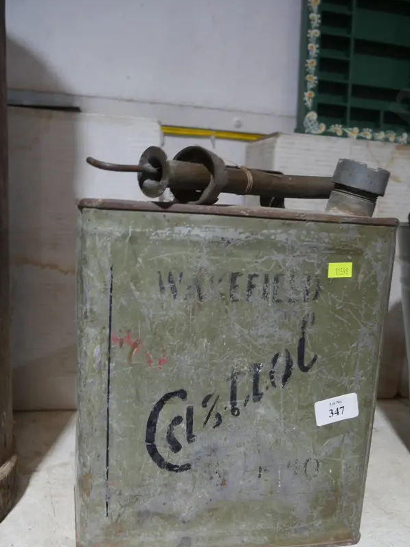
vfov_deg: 50.7
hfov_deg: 39.6
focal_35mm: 36
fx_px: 569
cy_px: 350
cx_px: 225
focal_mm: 14
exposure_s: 1/60
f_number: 3.5
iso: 400
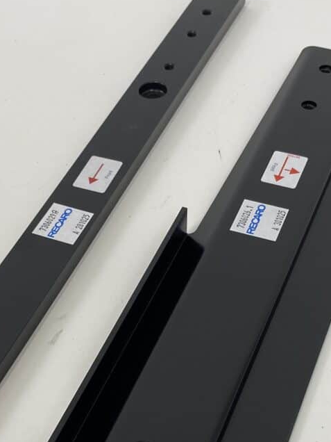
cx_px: 131
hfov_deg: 24.4
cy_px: 366
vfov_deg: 31.2
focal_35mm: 60
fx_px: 765
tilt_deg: -50.6
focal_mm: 4.25
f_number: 1.8
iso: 64
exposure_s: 1/100
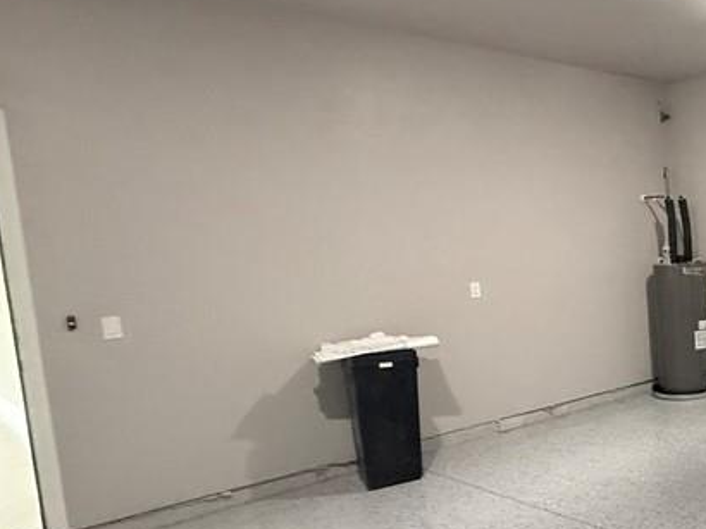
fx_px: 713
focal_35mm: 35
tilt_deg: -6.4
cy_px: 305
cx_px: 809
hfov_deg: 40.4
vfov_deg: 40.6
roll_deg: +2.9
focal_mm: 2.22
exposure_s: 1/60
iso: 640
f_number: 2.2
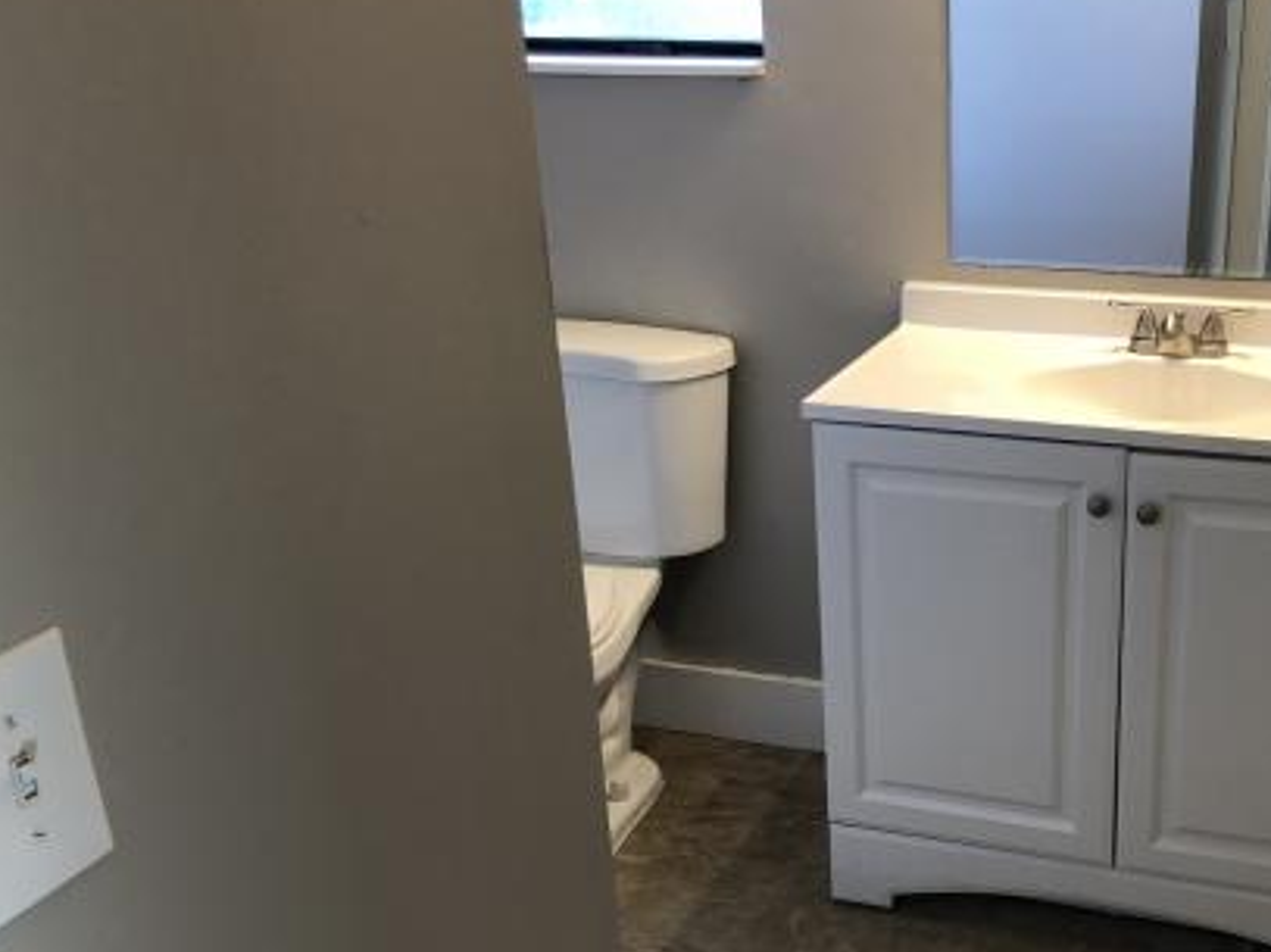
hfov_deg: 41.8
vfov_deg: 32.7
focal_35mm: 44
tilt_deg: -23.3
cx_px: 937
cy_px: 606
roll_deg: +1.9
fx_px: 1615
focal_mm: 4
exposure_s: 1/24
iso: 40
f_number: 1.8
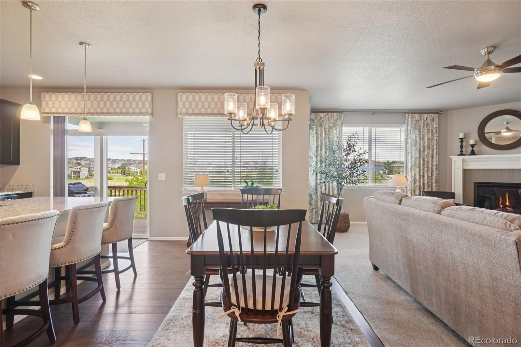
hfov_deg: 90.0
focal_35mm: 18
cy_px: 174
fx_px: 260
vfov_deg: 67.4
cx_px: 260
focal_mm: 12
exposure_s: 1/30
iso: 400
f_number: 8
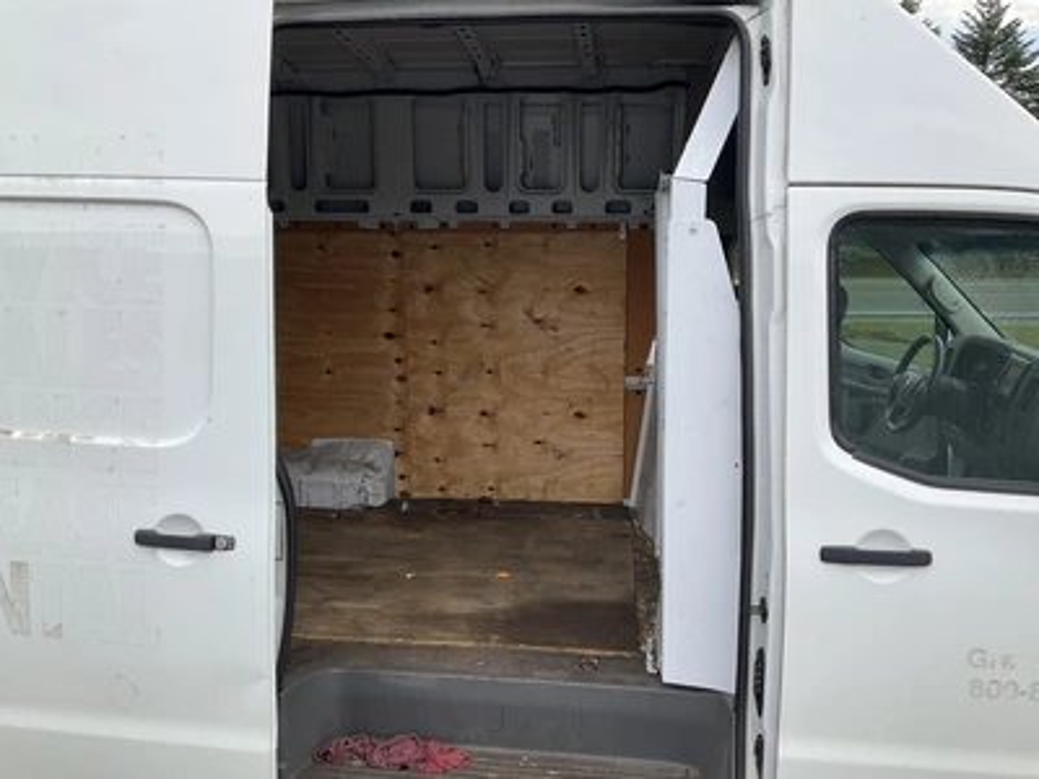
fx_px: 870
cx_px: 520
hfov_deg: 61.7
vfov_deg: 48.2
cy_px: 390
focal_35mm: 29
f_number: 1.8
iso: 25
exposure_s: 1/519
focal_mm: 3
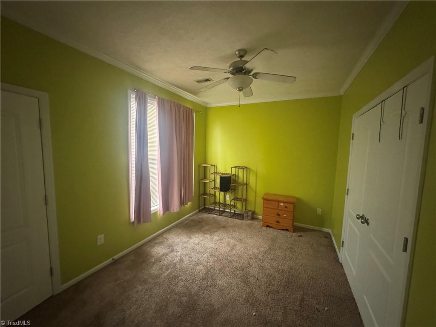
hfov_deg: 102.1
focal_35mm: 14
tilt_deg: -6.5
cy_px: 164
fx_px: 176
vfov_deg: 85.7
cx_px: 218
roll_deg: -1.7
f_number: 2.2
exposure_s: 1/56
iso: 1250
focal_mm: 2.22
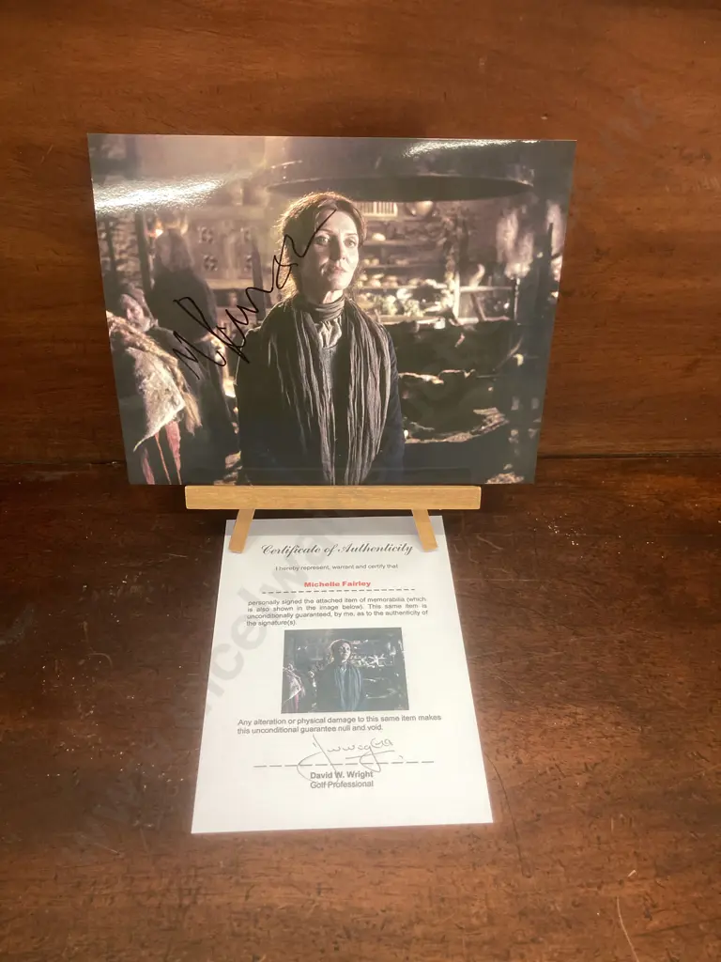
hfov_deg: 49.7
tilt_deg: -40.9
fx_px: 778
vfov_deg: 63.4
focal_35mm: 28
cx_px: 360
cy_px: 481
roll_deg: -2.6
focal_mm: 3.99
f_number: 1.8
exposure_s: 1/50
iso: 160
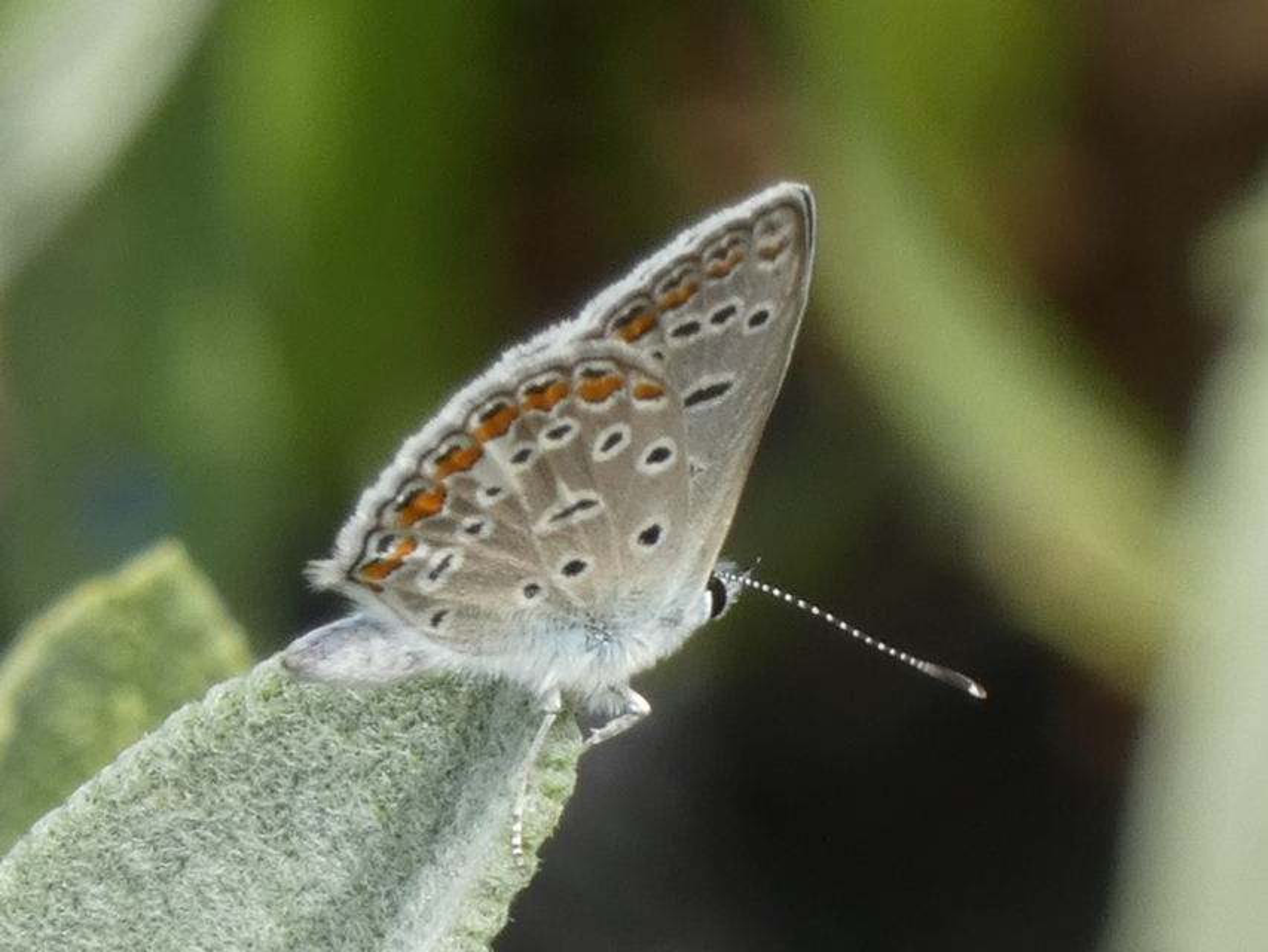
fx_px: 14654
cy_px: 476
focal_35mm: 400
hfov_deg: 5.0
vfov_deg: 3.7
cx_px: 634
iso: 80
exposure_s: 1/100
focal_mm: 71.7
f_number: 5.6
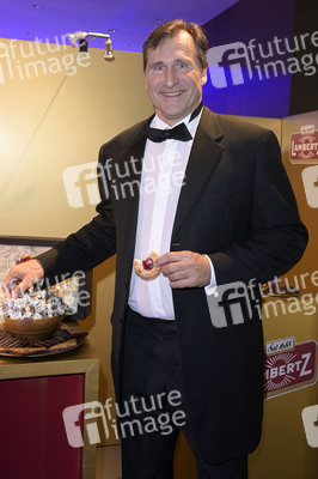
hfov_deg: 35.0
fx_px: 504
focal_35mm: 38
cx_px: 159
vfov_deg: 50.7
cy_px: 240
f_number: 5
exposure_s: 1/50
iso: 2500
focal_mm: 38
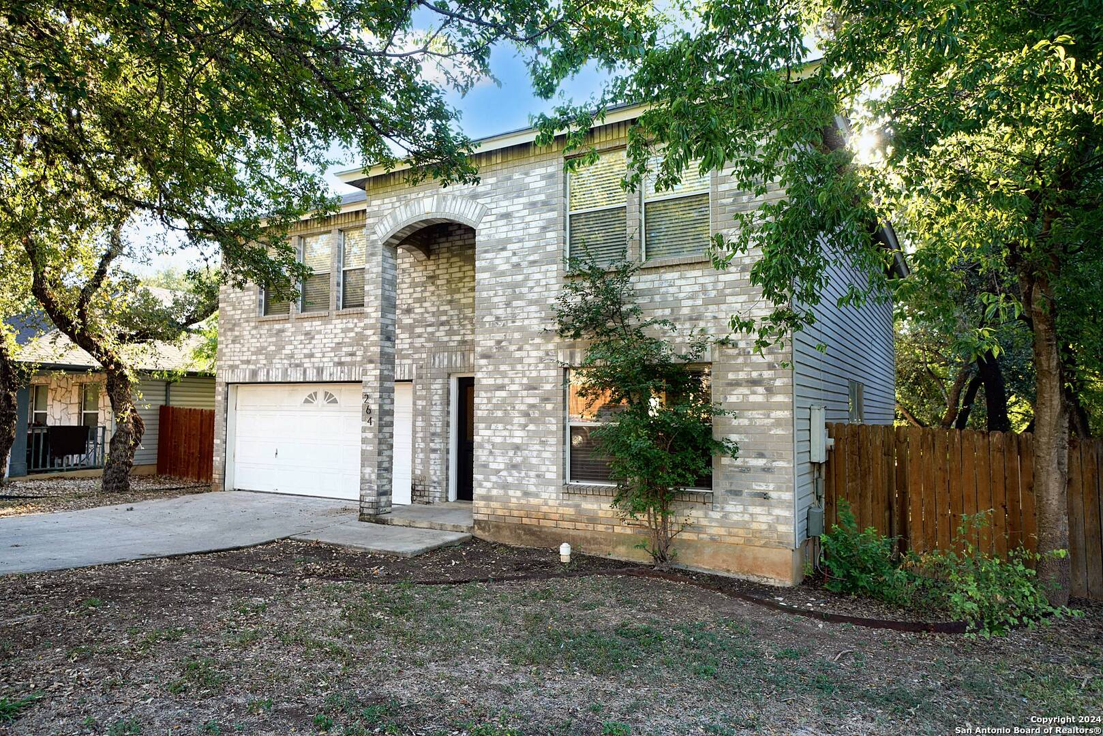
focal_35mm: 24
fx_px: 736
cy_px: 368
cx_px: 552
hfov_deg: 73.7
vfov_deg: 53.2
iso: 250
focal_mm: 24
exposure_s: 1/160
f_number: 4
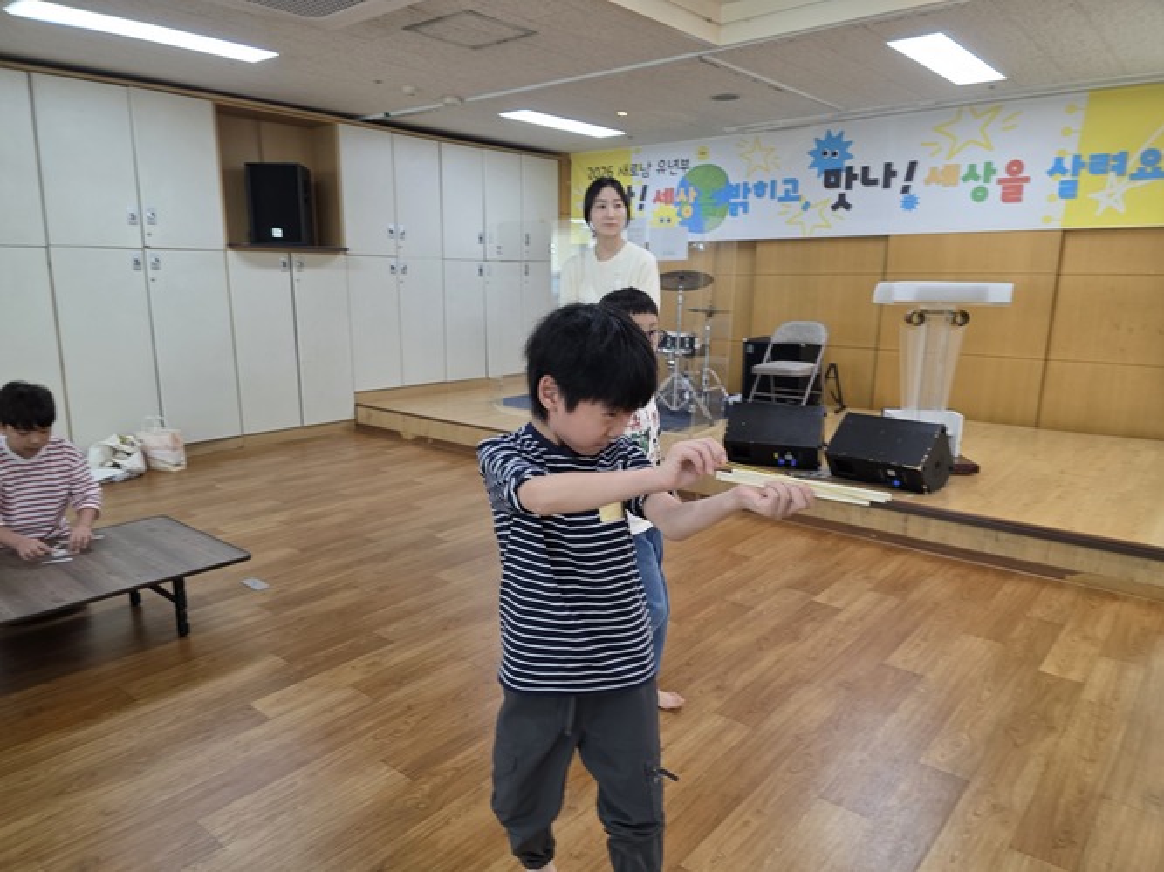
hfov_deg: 73.9
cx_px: 582
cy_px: 436
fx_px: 773
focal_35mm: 23
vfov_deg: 58.9
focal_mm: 6.3
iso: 160
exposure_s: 1/120
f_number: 1.7
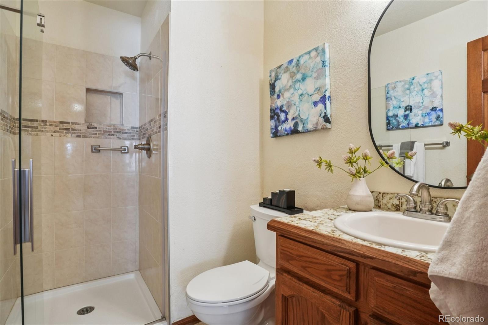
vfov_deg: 72.0
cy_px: 162
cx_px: 244
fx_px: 224
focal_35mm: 16
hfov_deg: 95.0
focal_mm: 11
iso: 800
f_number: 8
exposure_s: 1/20
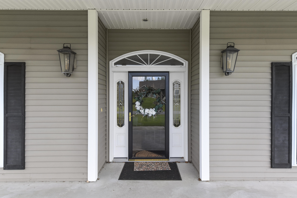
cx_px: 148
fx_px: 173
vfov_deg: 59.5
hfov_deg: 81.2
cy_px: 99
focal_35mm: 21
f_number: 5.6
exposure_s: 1/250
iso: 400
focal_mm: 14
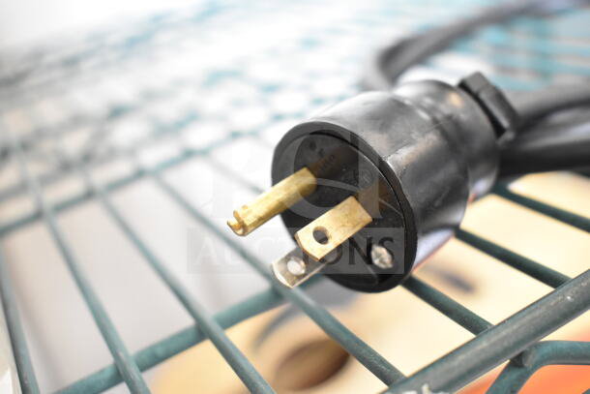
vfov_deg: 29.9
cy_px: 197
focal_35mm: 45
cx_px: 295
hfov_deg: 43.6
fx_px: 738
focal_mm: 30
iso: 2500
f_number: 4.2
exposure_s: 1/50
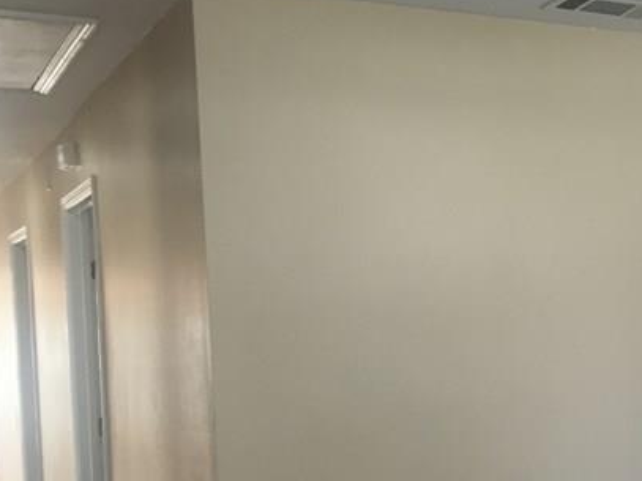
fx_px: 1353
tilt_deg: -4.1
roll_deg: +0.6
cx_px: 775
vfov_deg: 19.8
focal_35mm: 73
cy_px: 418
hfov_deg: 24.2
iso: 32
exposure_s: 1/30
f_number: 2.2
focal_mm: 4.15
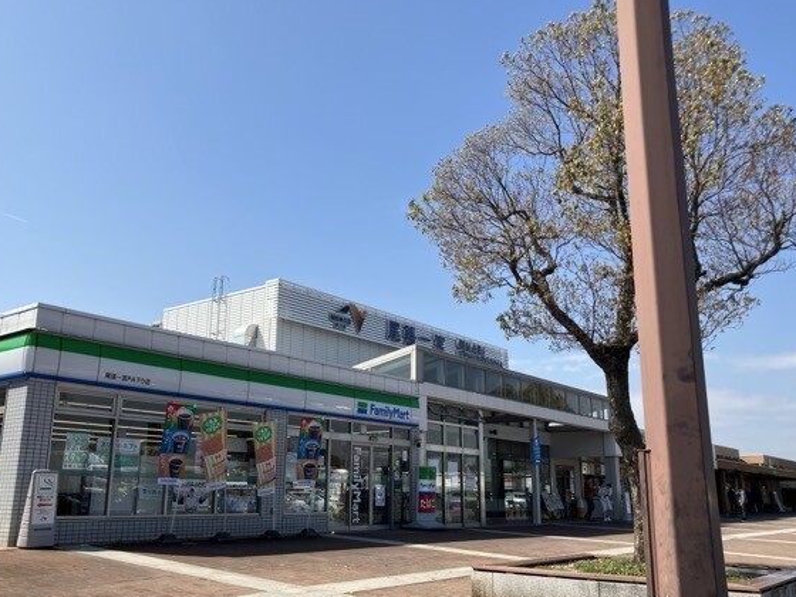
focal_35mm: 32
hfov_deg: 56.8
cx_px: 391
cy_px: 310
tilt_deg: +13.7
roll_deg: -1.0
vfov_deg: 44.2
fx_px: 736
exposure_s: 1/2315
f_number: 1.8
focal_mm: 3.99
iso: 32
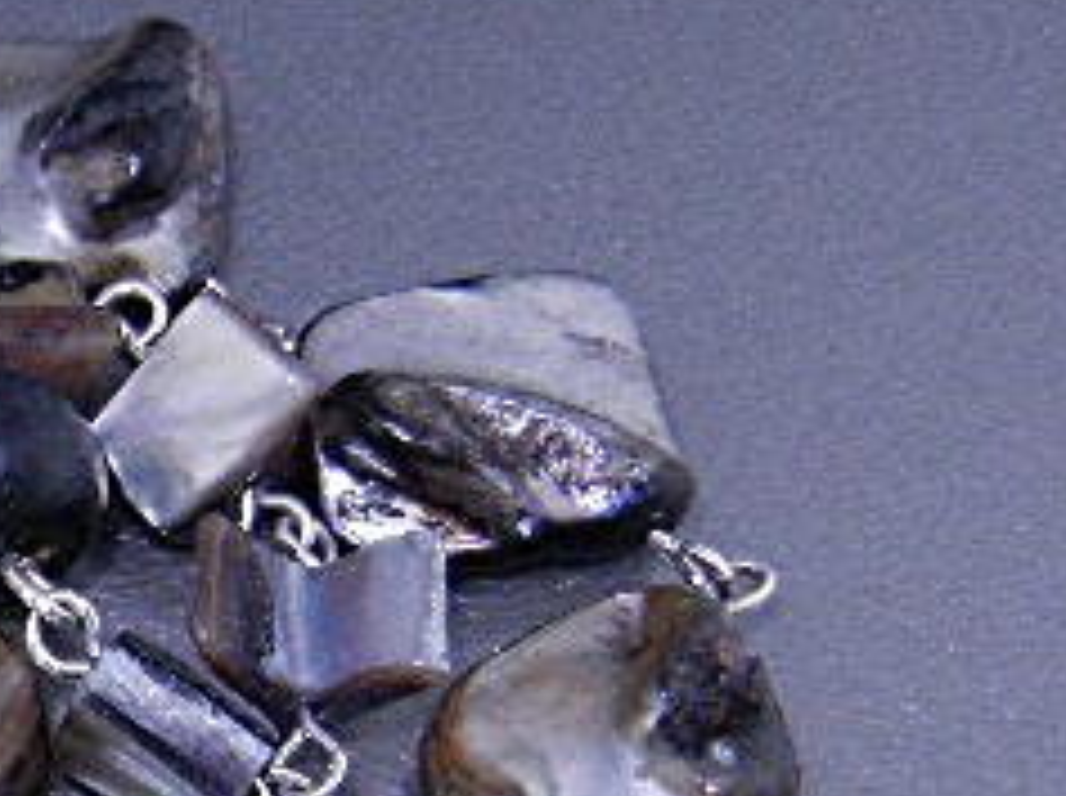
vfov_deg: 15.7
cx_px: -360
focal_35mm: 92
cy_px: 832
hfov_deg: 19.5
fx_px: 2829
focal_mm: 6.2
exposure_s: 1/30
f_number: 7.2
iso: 590
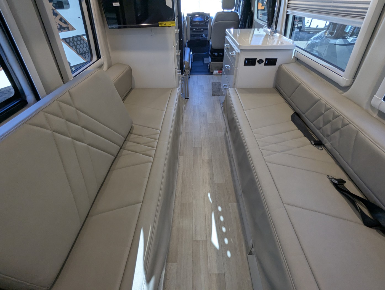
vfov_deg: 78.2
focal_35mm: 16
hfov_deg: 94.4
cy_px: 145
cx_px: 192
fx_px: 178
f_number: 2.2
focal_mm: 2.35
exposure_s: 1/176
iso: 203
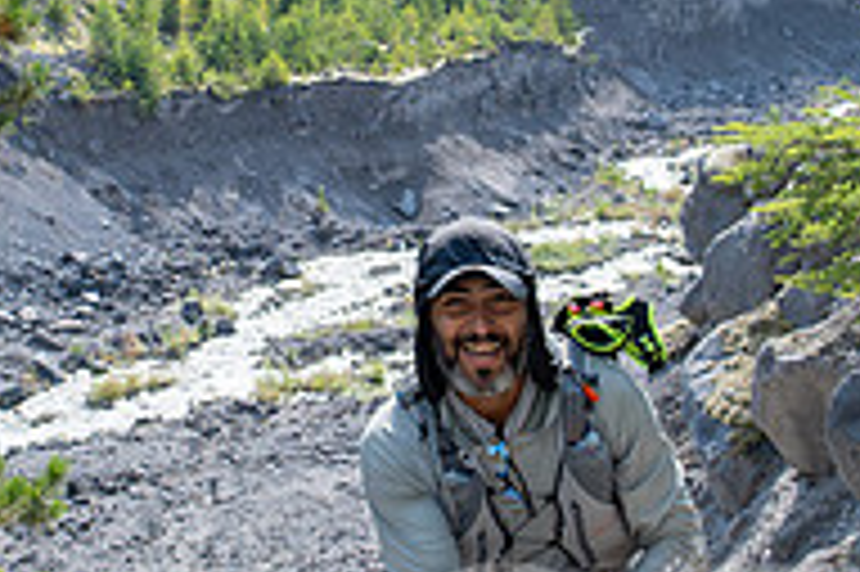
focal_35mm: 91
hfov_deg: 22.2
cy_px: 180
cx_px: 216
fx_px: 2172
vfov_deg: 15.0
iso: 200
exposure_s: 1/1000
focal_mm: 20.5
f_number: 5
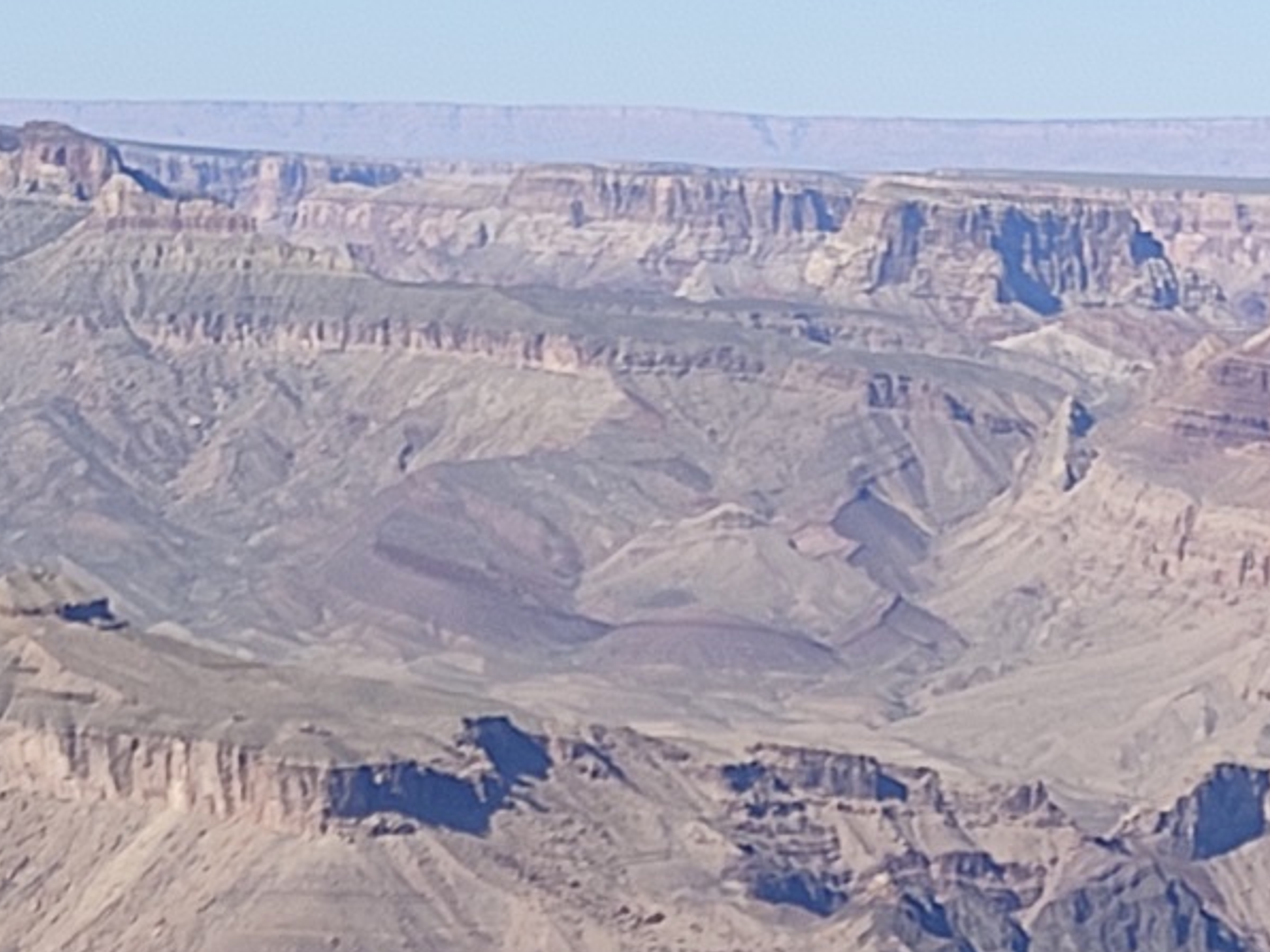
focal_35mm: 68
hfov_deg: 28.0
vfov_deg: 20.1
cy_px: 1171
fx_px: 2495
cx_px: 1004
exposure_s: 1/1048
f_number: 1.79
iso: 100
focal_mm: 4.74
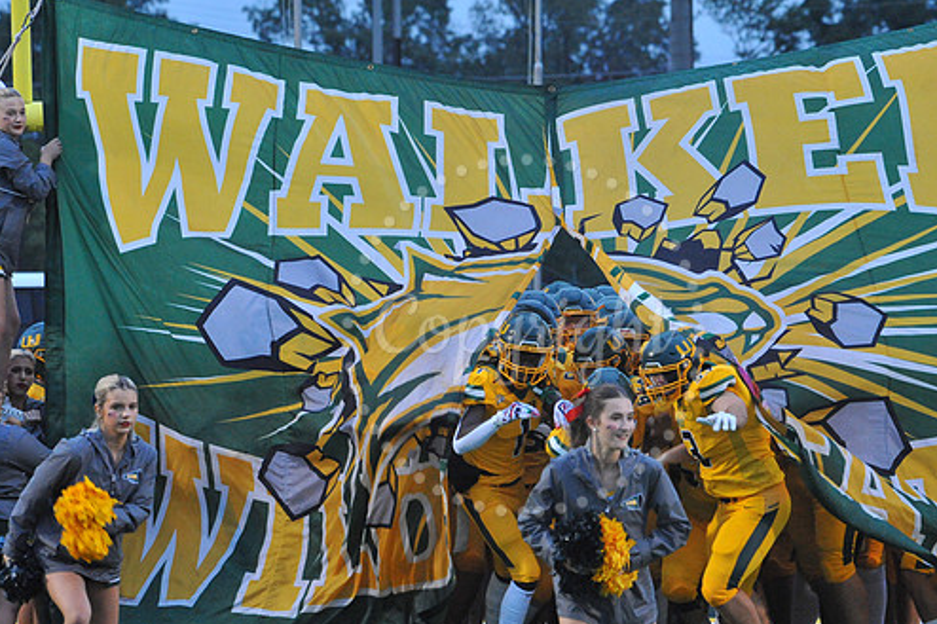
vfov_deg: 4.2
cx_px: 524
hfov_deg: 6.3
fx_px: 8560
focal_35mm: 329
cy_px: 334
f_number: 11
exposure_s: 1/200
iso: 6400
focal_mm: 280
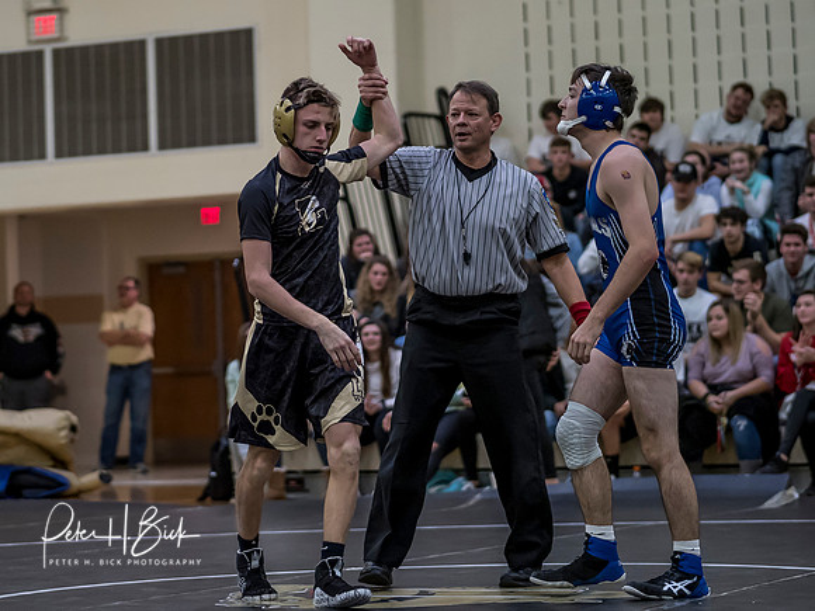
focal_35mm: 119
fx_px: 2802
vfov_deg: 12.4
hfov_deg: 16.5
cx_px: 276
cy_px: 240
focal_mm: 45
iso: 1250
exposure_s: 1/1250
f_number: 1.2
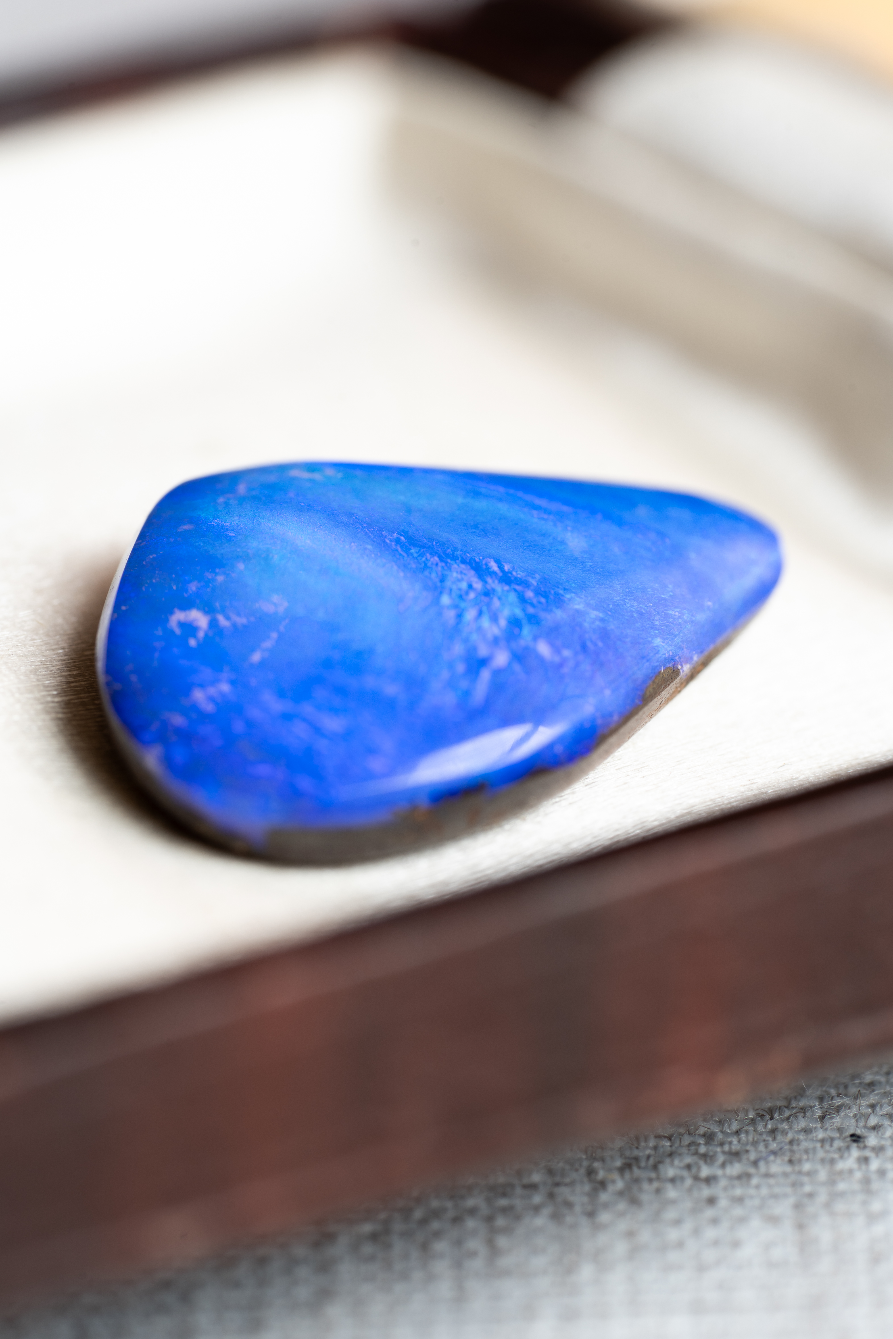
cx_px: 446
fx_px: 3348
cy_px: 670
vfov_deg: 22.6
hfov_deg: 15.2
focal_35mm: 90
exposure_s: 1/10
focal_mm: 90
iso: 100
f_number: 7.1
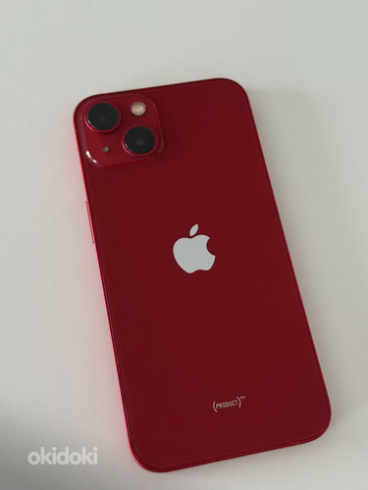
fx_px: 680
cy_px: 245
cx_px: 184
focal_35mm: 48
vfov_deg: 39.7
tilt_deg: -69.9
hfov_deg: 30.3
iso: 160
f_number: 1.78
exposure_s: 1/60
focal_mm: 6.76
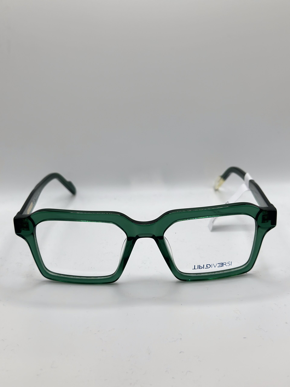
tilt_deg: -31.8
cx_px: 145
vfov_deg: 39.7
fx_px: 536
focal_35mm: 48
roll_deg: +0.0
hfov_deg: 30.3
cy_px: 194
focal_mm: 6.86
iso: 80
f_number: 1.78
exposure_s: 1/734
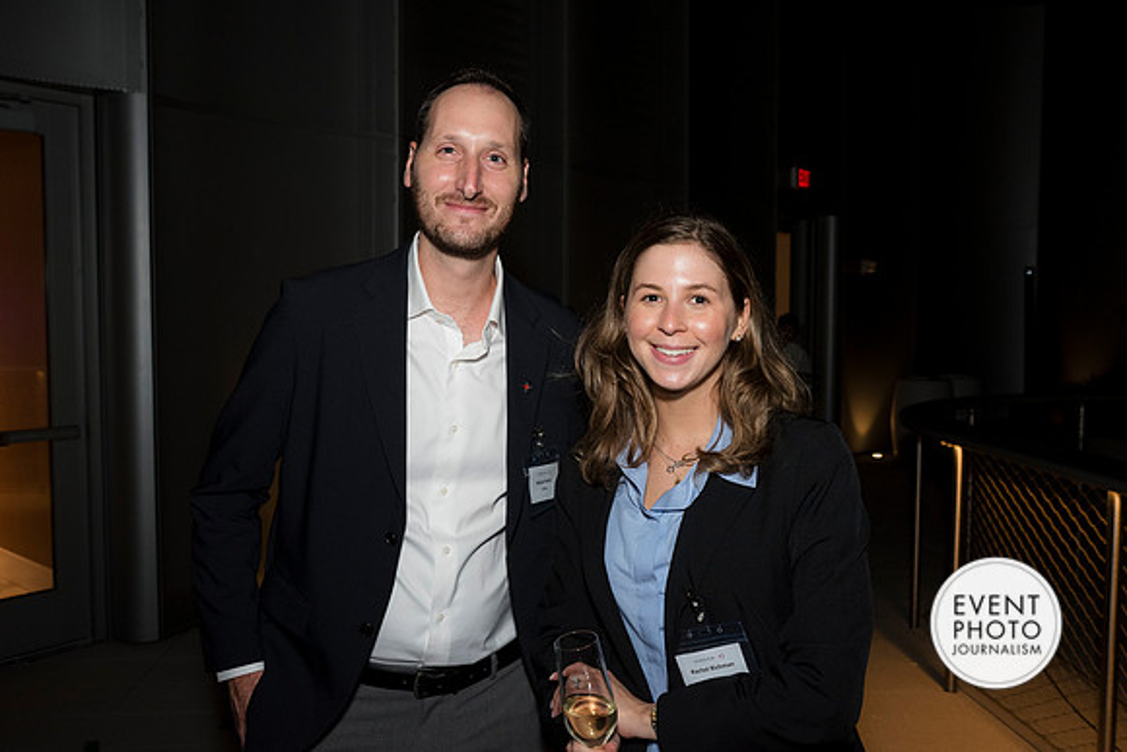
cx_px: 564
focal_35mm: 31
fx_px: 971
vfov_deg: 42.3
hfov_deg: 60.3
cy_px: 376
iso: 1250
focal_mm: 31
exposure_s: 1/125
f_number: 5.6
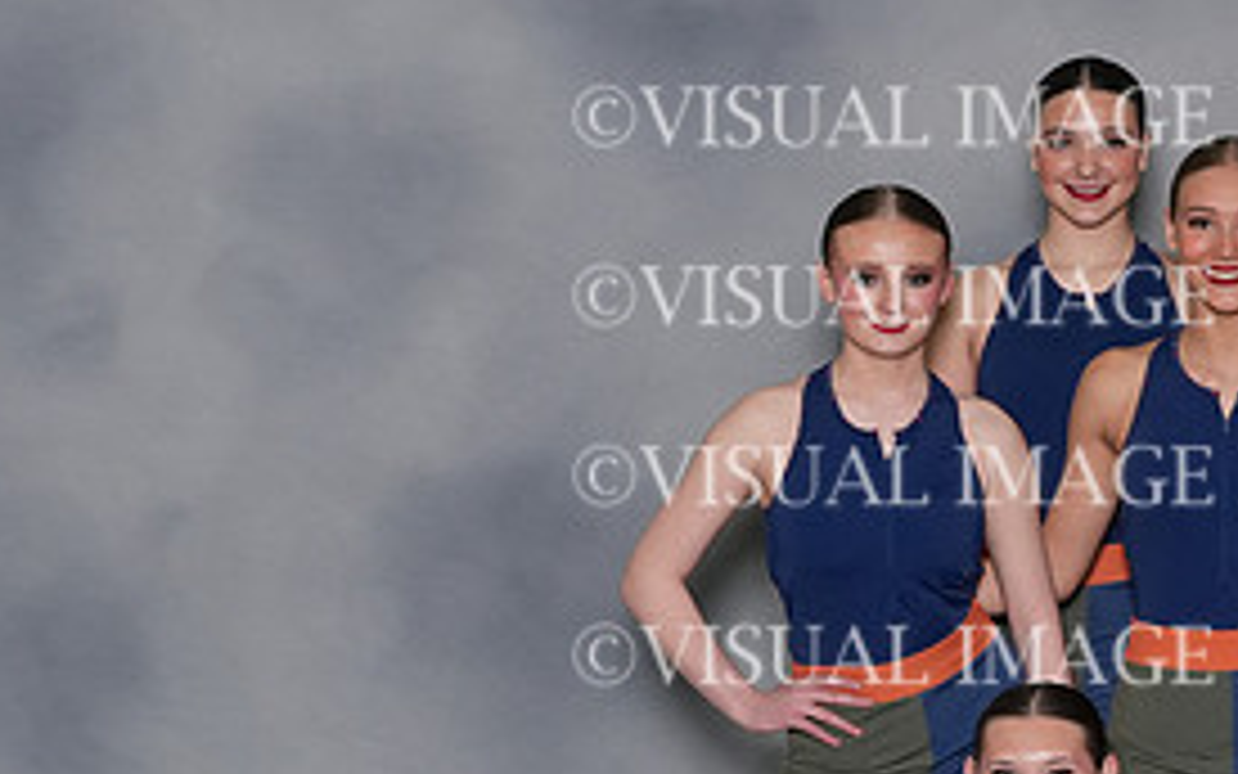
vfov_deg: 10.9
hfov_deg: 17.1
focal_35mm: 119
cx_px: 1220
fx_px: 4018
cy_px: 745
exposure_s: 1/125
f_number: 8
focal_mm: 37
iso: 800
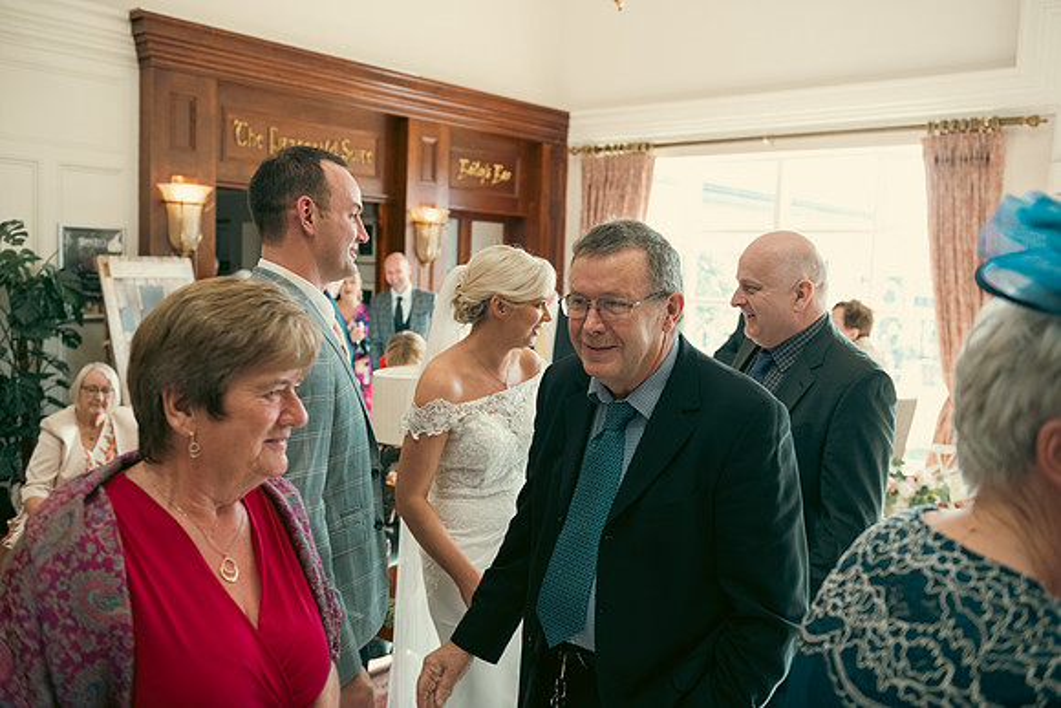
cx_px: 530
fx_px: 943
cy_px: 354
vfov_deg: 41.1
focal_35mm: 32
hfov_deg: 58.7
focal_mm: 32
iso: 640
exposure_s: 1/160
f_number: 3.5
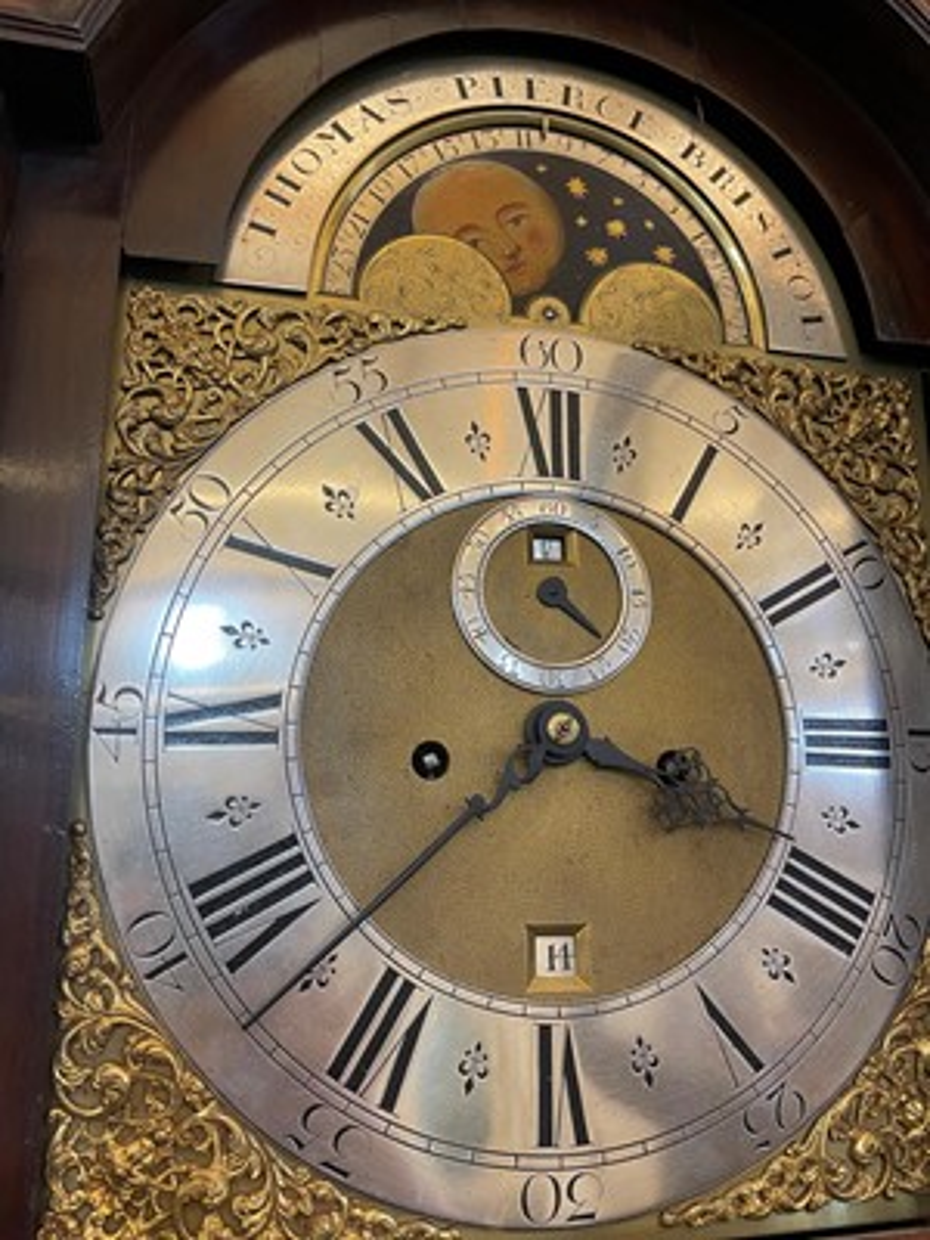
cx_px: 465
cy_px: 620
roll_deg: +0.5
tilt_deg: +17.6
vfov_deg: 67.3
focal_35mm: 26
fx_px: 931
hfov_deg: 53.1
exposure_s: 1/50
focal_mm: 5.1
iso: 100
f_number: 1.6
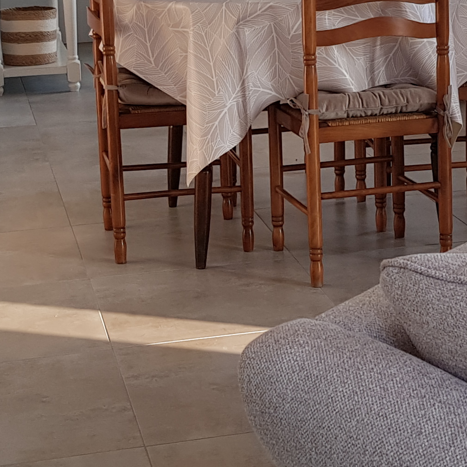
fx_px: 1404
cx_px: 315
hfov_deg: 18.8
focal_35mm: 92
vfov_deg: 18.7
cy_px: 106
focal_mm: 4.2
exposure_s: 1/100
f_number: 1.7
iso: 50
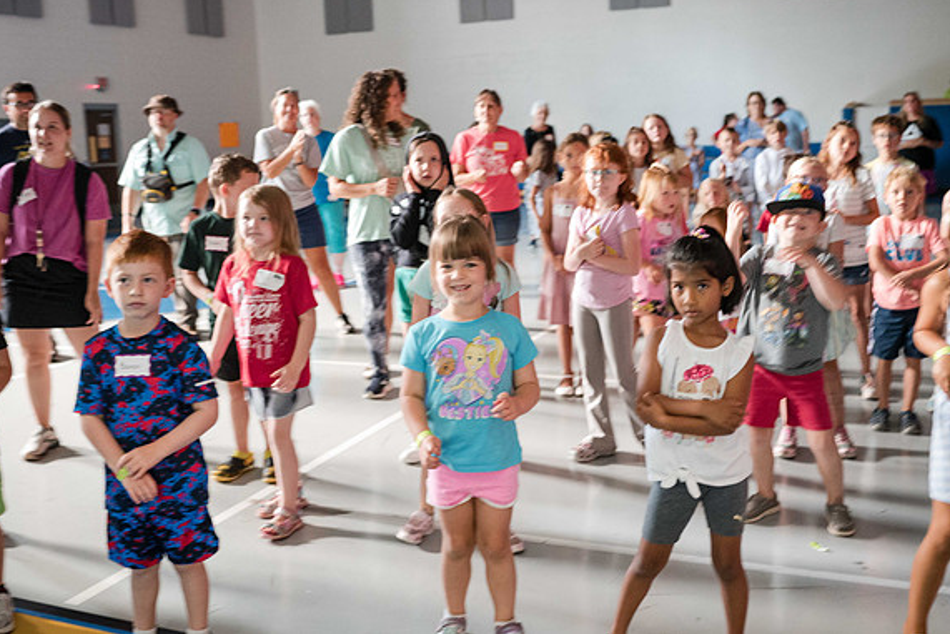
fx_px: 1056
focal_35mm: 40
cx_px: 473
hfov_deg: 48.4
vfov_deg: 33.4
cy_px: 306
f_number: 2.8
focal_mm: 35
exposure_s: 1/60
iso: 7200
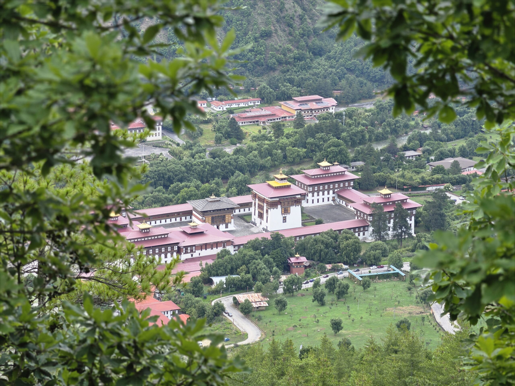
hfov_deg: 17.1
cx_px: 258
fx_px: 1711
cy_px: 193
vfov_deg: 12.9
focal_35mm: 115
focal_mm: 18.6
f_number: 2.9
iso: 160
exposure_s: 1/100
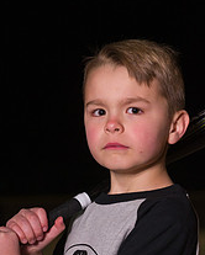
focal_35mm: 200
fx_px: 1515
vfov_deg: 9.6
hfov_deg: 7.7
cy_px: 262
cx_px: 115
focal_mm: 98
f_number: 5.6
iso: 2000
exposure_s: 1/500
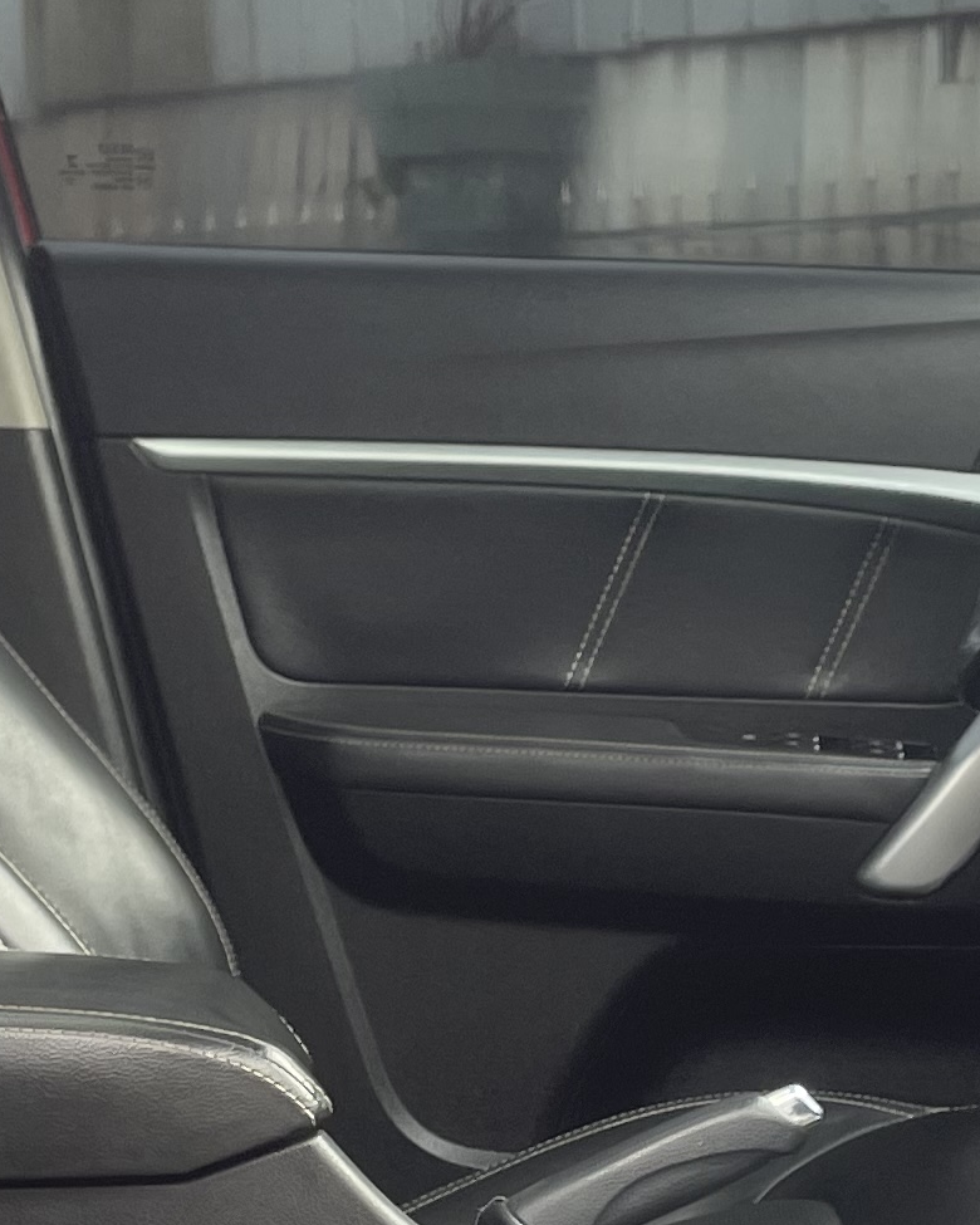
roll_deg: +1.6
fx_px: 3807
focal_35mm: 105
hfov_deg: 14.6
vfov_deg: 17.9
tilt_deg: -10.1
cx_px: 648
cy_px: 1210
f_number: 1.6
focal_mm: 4.2
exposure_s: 1/121
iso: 50
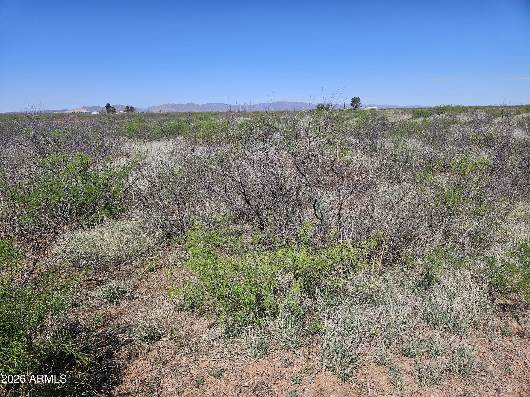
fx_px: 352
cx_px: 265
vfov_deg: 58.9
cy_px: 198
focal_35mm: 23
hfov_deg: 73.9
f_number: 1.8
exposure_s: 1/2339
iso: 25
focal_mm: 5.4
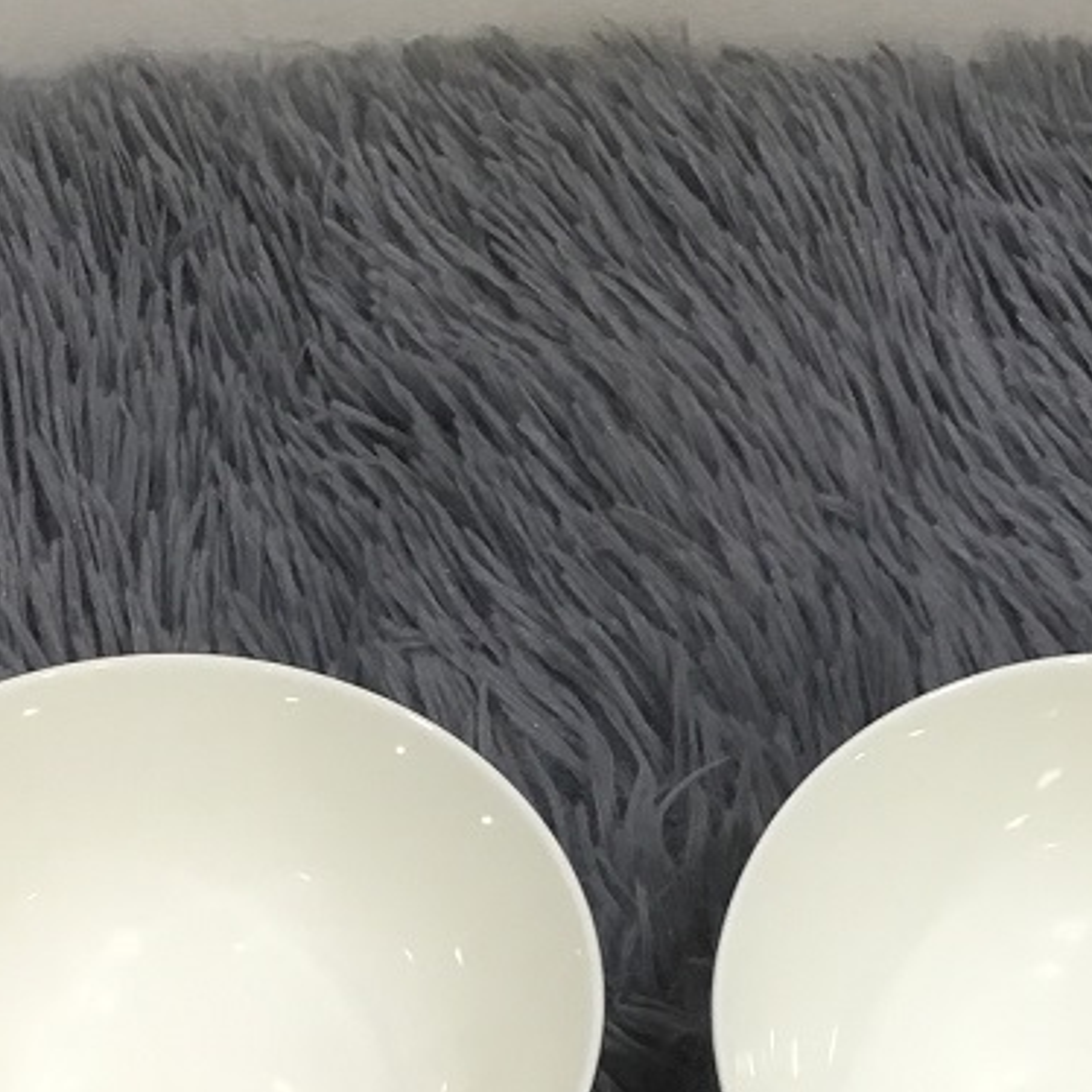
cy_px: 861
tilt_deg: -53.7
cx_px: 657
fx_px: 3141
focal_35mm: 88
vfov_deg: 19.5
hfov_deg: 19.7
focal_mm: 3.3
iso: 64
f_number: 2.4
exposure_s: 1/33
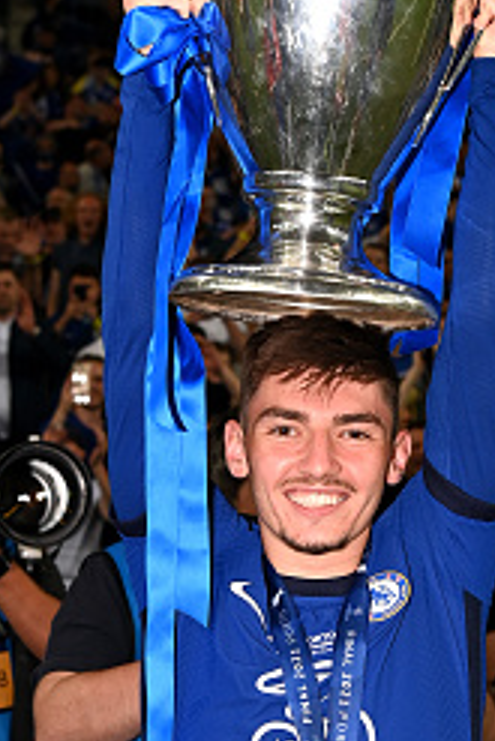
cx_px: 318
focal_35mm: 101
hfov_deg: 13.6
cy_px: 459
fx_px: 2080
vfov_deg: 20.2
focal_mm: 42
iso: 1000
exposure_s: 1/500
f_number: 5.6
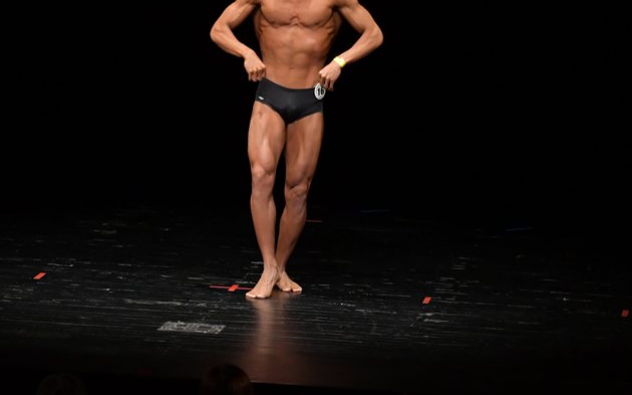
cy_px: 157
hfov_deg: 7.0
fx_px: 5182
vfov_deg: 4.4
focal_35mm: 301
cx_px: 276
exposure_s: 1/400
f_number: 5.6
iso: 3200
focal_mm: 160
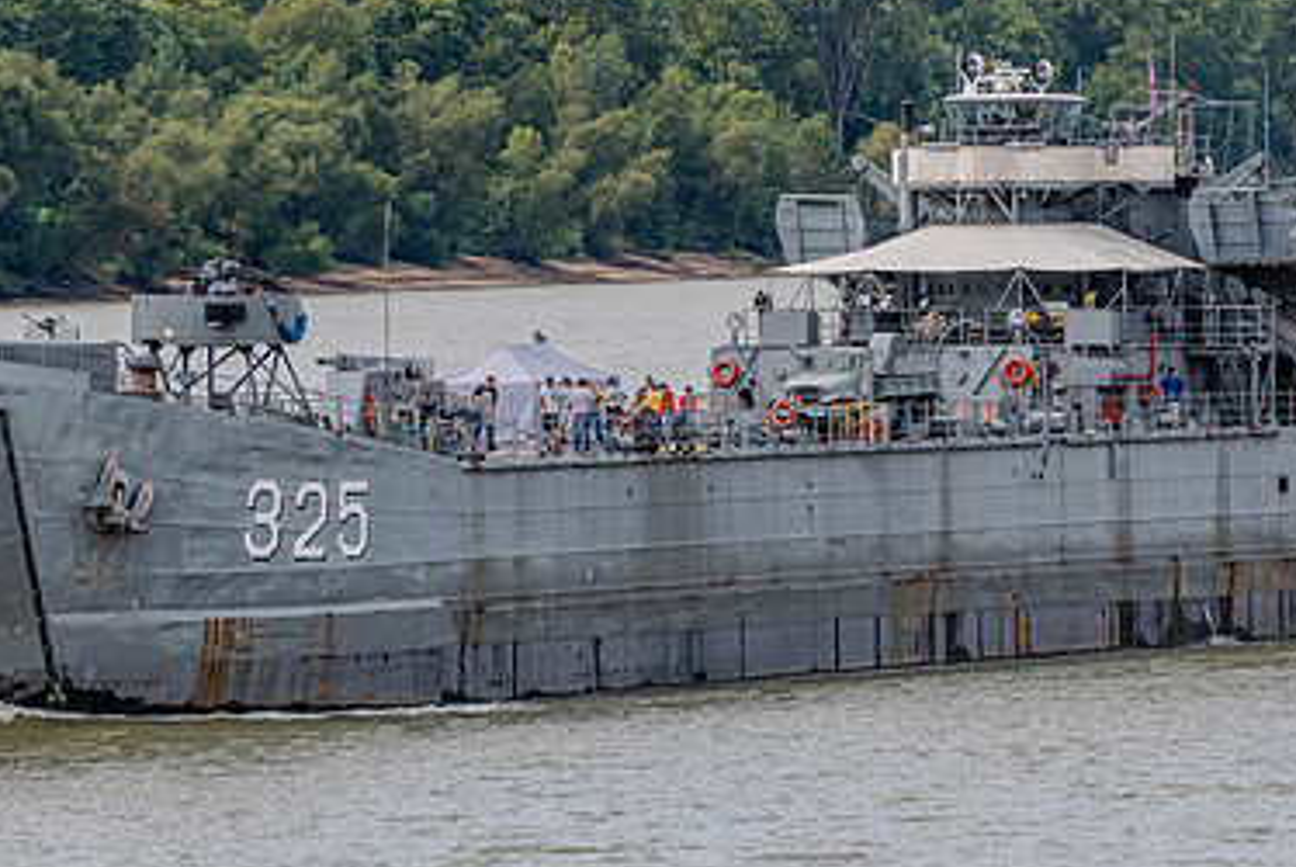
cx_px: 603
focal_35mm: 470
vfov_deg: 2.9
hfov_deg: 4.4
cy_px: 456
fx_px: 16933
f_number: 8
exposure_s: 1/160
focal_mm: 300
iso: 64
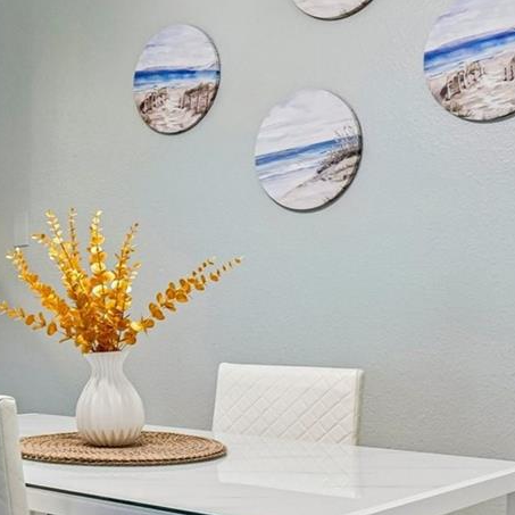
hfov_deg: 33.9
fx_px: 833
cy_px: 331
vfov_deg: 34.1
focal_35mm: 50
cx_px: 150
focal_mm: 11
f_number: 8
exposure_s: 1/13
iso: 400
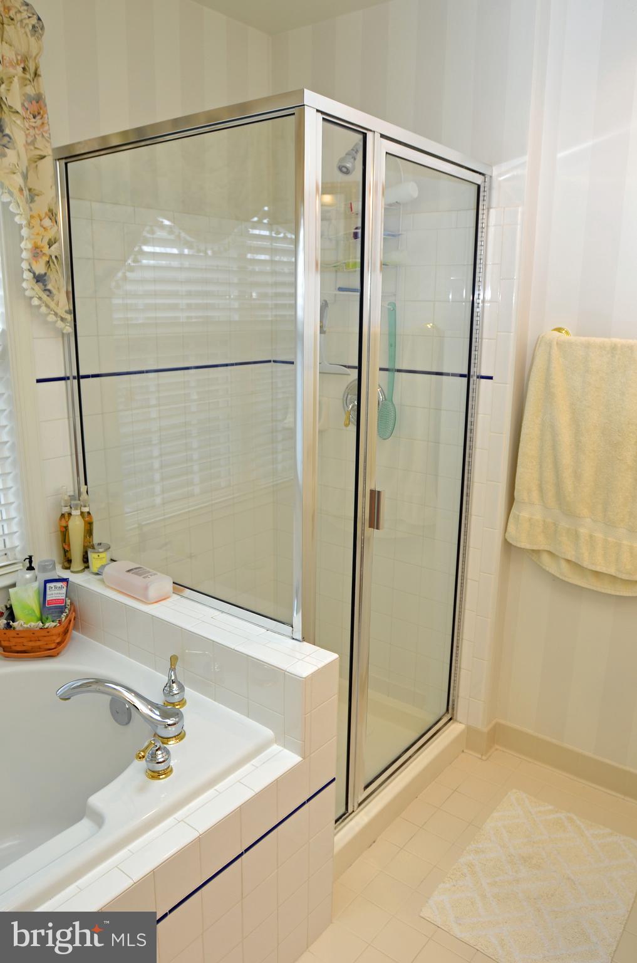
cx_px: 318
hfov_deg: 36.7
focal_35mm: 36
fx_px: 960
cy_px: 482
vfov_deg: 53.2
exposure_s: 1/60
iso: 200
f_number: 4
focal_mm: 24
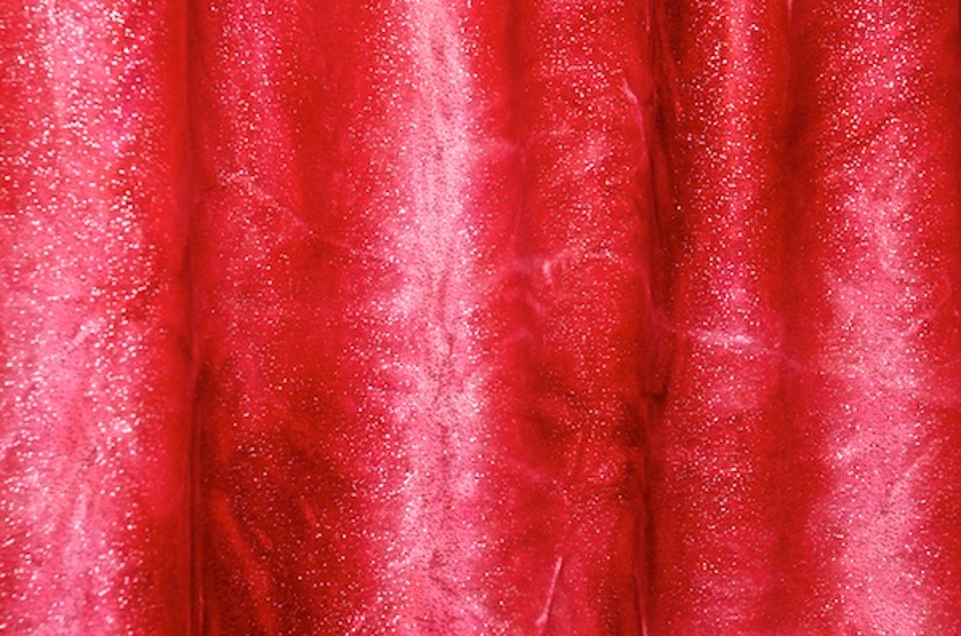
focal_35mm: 150
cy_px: 318
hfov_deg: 13.7
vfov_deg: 9.1
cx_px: 480
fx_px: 3995
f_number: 10
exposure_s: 1/640
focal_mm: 100
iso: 800
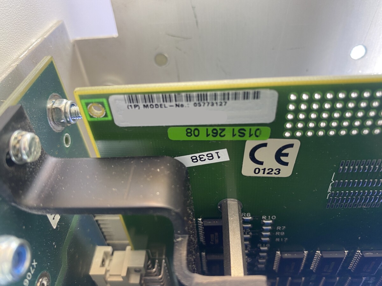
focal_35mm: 25
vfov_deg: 54.9
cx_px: 191
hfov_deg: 69.4
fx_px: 276
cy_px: 143
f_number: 1.8
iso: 64
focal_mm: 4.25
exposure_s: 1/50
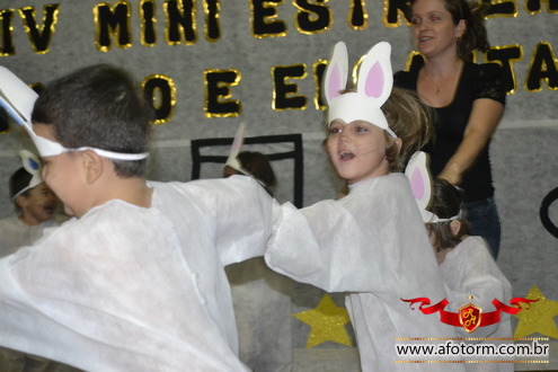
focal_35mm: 75
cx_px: 279
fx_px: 1162
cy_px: 186
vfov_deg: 18.2
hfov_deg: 27.0
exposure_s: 1/60
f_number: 4.8
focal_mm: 50
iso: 3200
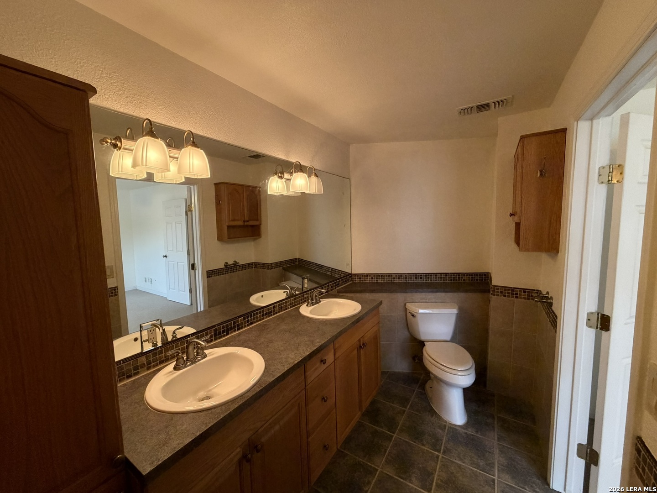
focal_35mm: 14
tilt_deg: -5.5
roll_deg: +1.5
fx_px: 266
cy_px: 246
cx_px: 328
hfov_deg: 102.1
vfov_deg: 85.7
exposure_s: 1/60
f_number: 2.2
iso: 500
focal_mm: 2.22
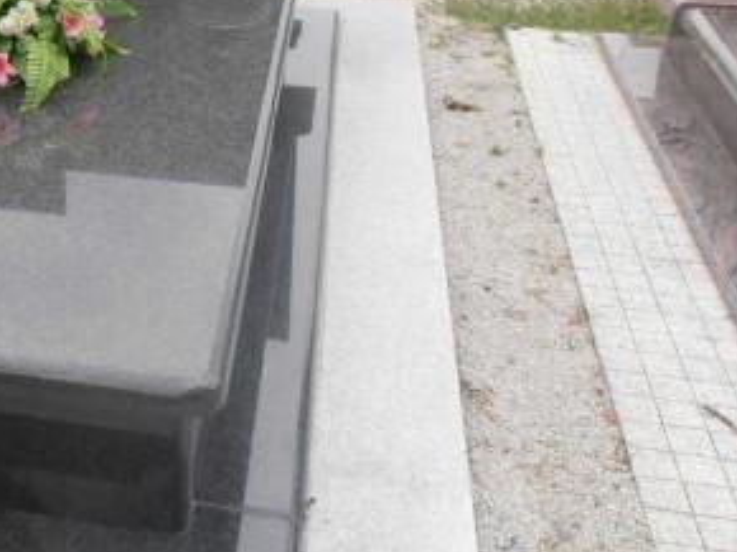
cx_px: 66
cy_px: 23
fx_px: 1127
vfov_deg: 26.3
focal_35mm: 53
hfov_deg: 34.1
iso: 80
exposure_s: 1/80
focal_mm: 4.2
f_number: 7.9
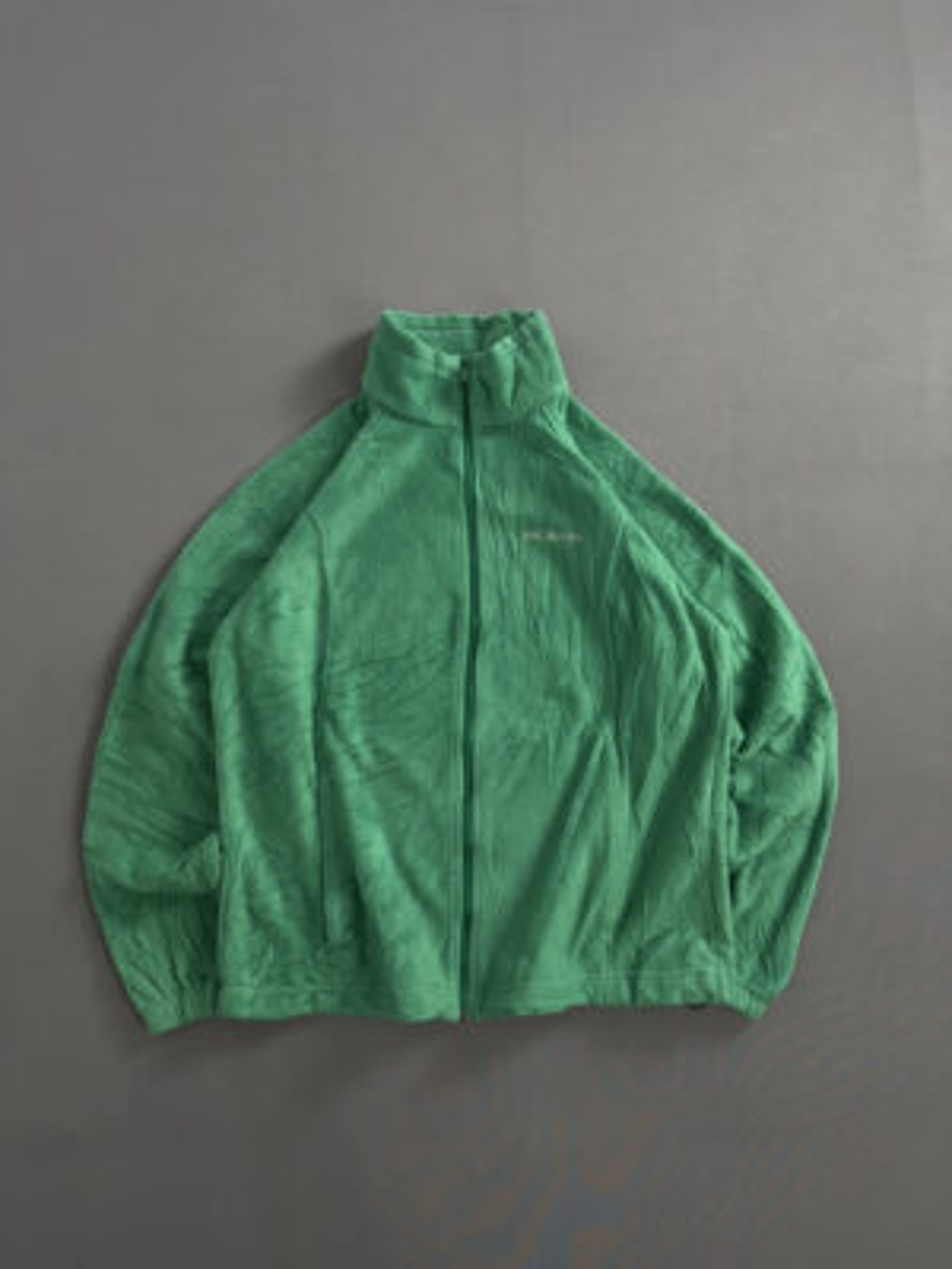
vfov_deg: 71.6
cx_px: 476
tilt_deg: -84.3
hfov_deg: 56.8
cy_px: 634
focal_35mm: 24
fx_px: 880
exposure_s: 1/120
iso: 200
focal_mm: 6.76
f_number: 1.78
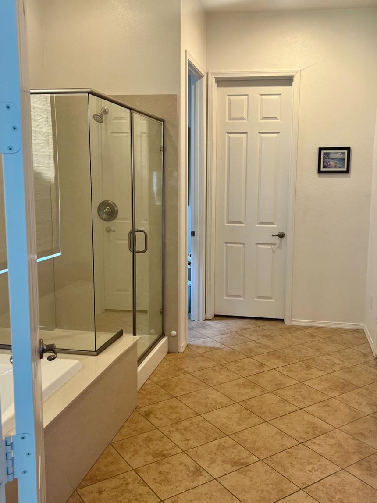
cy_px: 245
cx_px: 213
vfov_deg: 54.0
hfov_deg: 41.7
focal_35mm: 34
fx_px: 494
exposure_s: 1/60
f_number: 1.5
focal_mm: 5.7
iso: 64
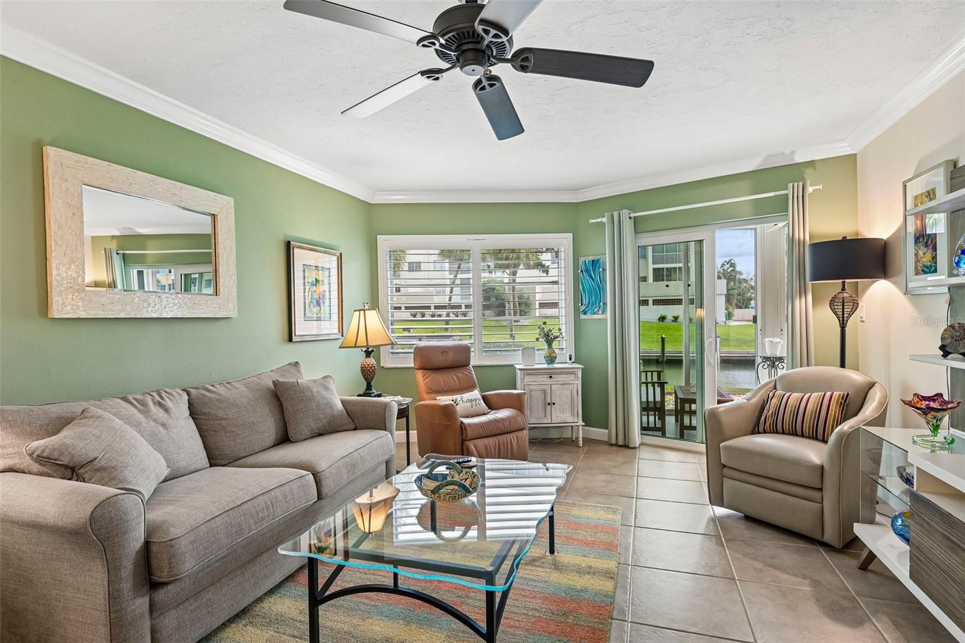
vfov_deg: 67.4
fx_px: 482
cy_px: 322
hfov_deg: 90.0
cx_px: 482
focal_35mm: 18
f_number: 8
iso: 400
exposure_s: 1/60
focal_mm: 18
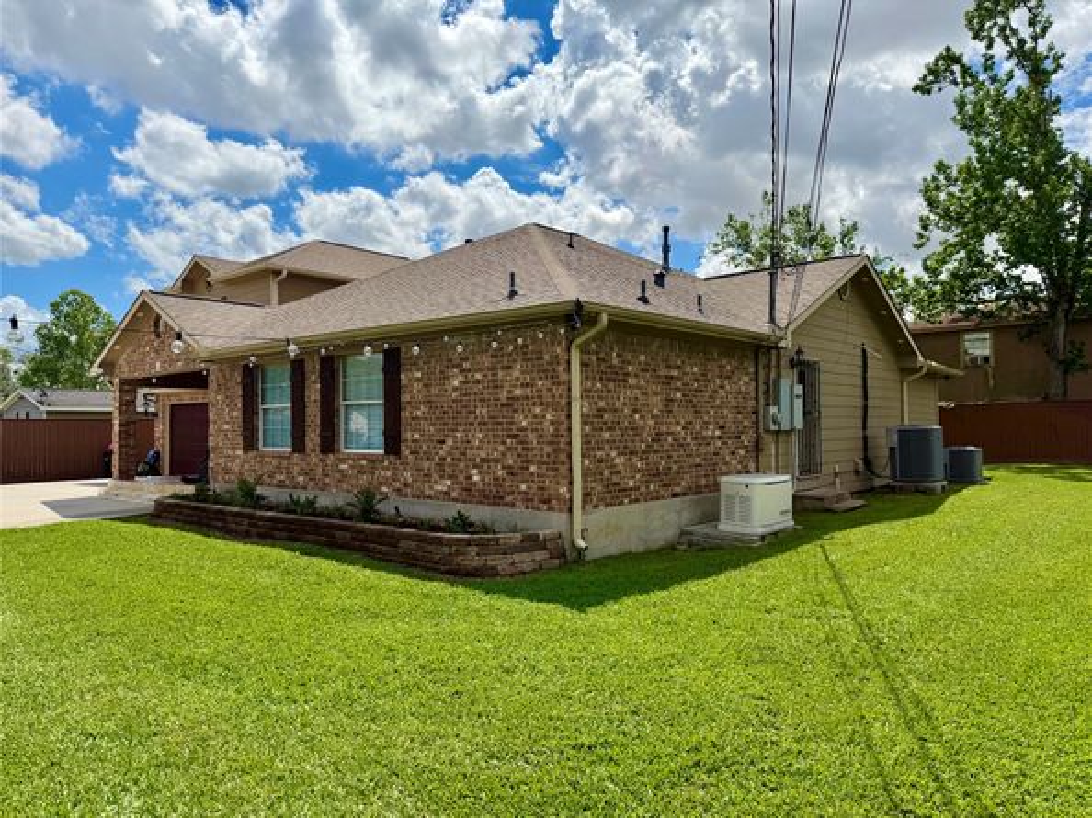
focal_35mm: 24
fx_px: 757
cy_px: 409
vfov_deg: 56.8
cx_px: 546
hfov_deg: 71.6
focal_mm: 6.76
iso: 80
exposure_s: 1/7353
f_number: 1.78
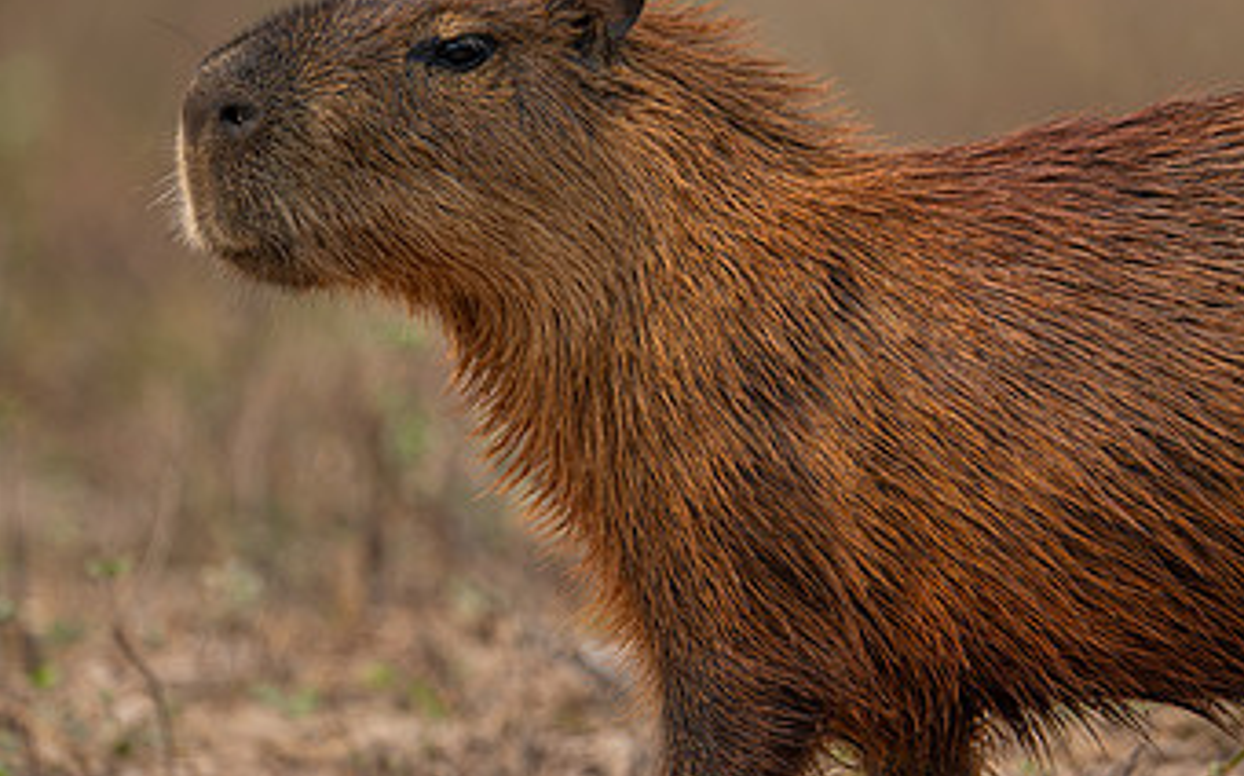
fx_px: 30865
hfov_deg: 2.3
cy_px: 318
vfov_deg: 1.4
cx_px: 837
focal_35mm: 911
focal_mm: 400
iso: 200
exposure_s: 1/1000
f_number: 4.5
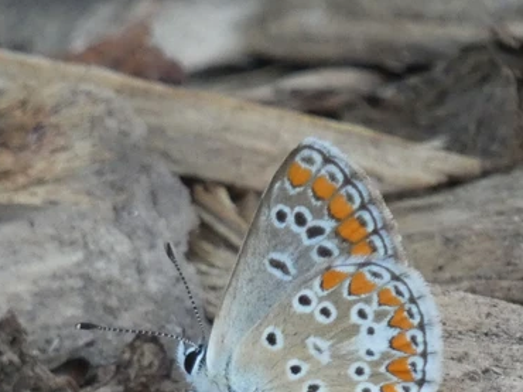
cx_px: 310
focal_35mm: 919
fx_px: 13876
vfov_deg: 1.6
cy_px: 314
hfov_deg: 2.2
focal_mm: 95.2
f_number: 5.6
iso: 400
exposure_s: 1/100
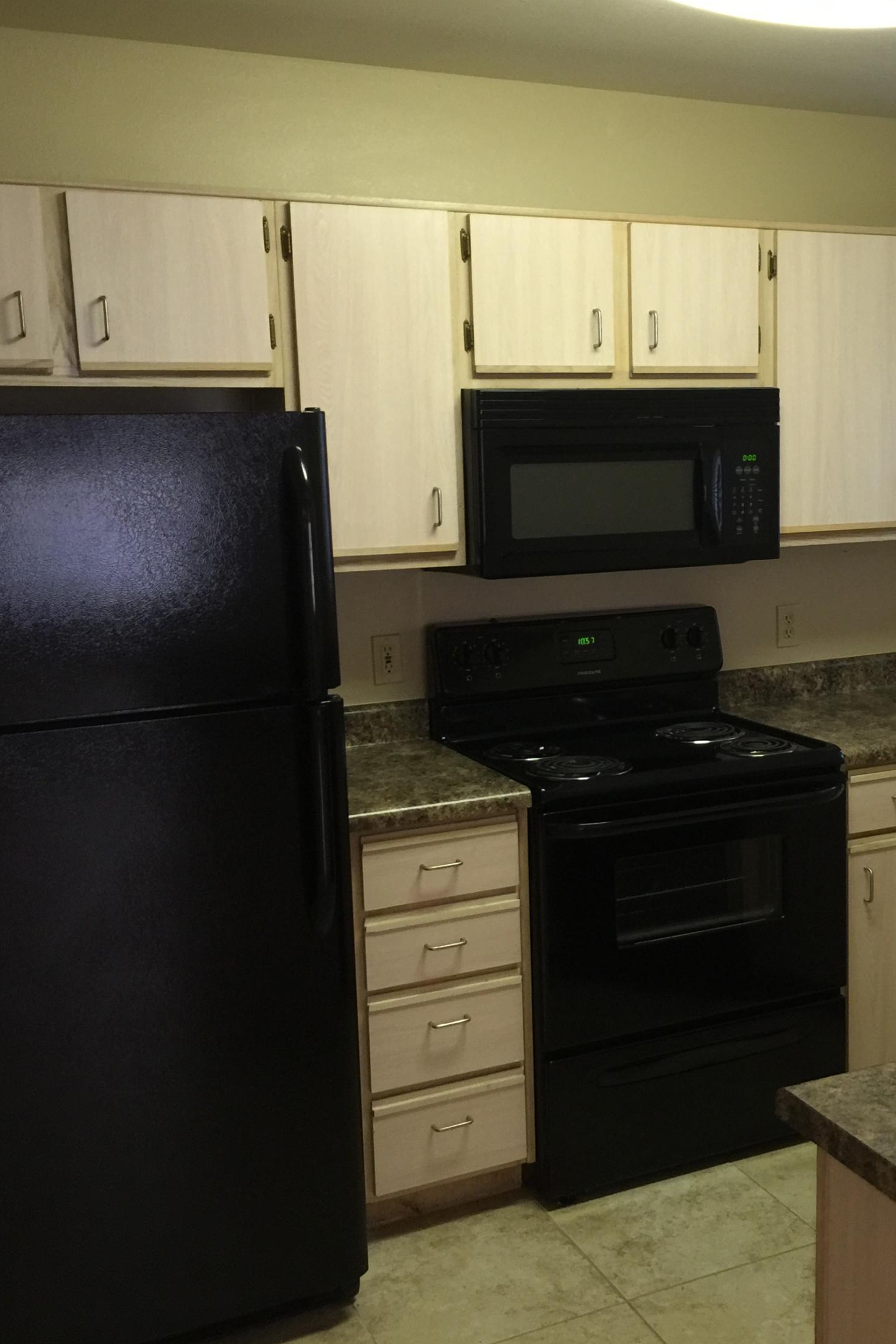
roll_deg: -0.9
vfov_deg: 47.4
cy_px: 677
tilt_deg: -9.6
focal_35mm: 41
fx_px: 1531
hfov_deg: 32.0
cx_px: 682
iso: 100
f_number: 2.2
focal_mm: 4.15
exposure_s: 1/10
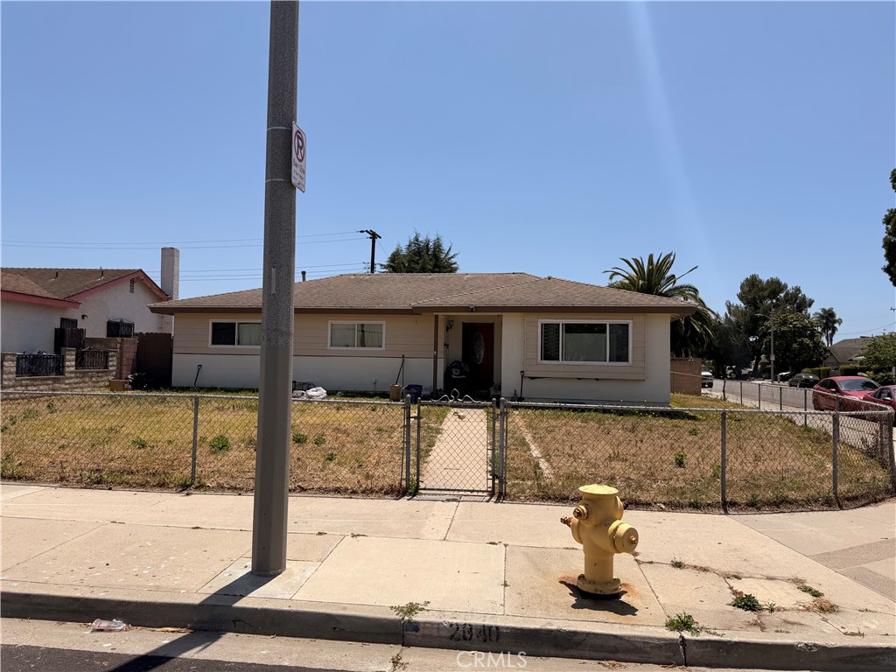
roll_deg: -0.8
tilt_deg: +1.3
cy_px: 336
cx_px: 448
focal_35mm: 24
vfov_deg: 56.8
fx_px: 621
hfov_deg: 71.6
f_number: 1.78
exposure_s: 1/7353
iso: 80
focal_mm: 6.76
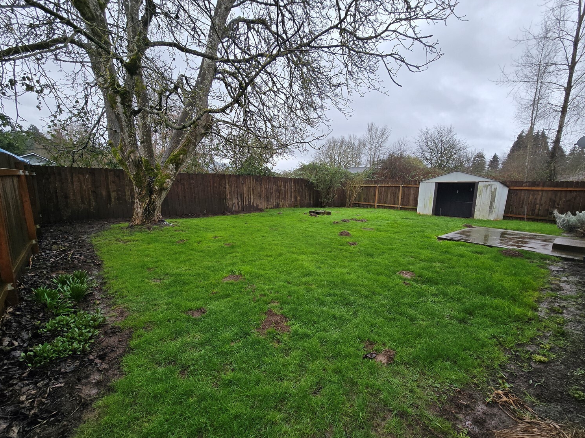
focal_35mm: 14
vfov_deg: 85.6
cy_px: 233
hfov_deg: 102.0
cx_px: 302
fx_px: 237
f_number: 2.2
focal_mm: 2.2
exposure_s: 1/197
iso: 50
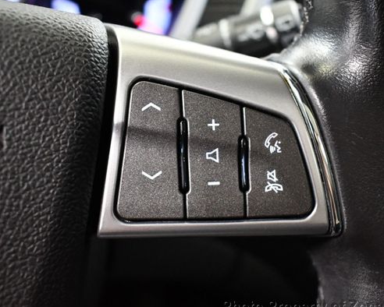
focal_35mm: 44
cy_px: 154
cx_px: 212
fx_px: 500
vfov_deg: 34.2
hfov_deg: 41.9
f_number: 3.5
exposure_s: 1/60
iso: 4500
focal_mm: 18
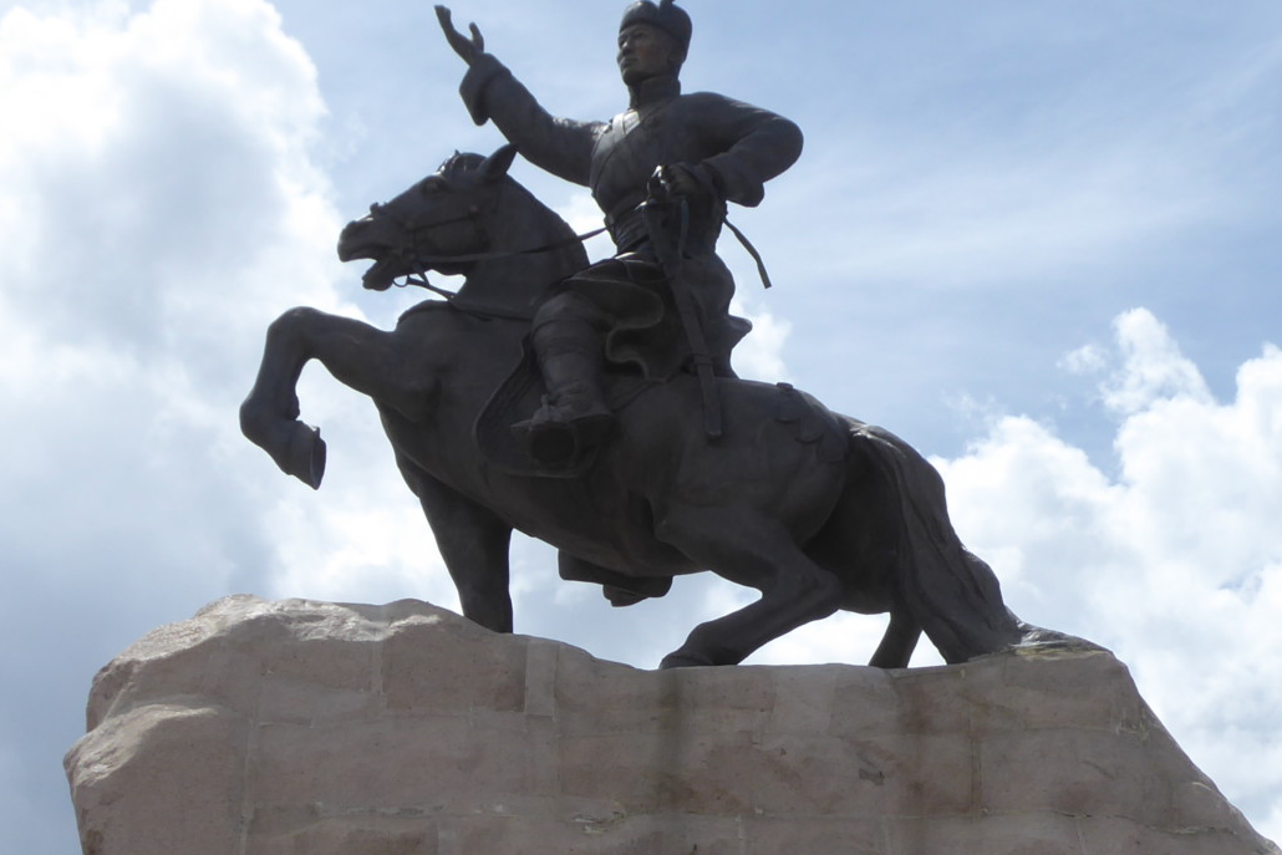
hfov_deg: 19.1
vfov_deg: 12.6
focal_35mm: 107
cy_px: 869
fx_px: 3811
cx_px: 829
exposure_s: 1/1000
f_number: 4.1
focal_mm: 9
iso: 80
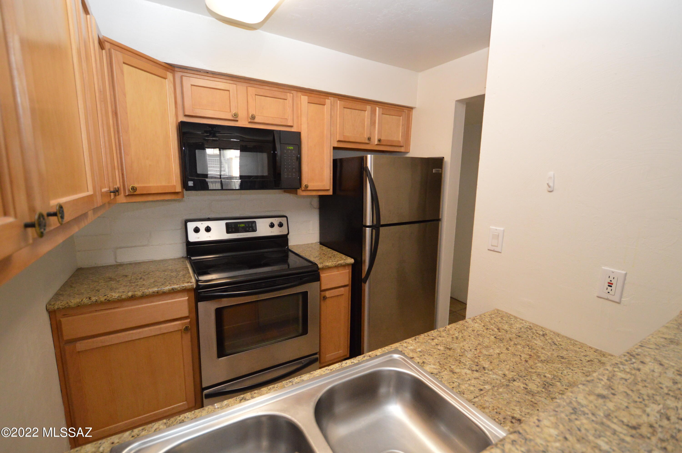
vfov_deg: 77.2
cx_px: 341
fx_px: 284
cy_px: 226
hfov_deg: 100.4
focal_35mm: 15
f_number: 3.5
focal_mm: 10
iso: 2000
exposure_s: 1/60
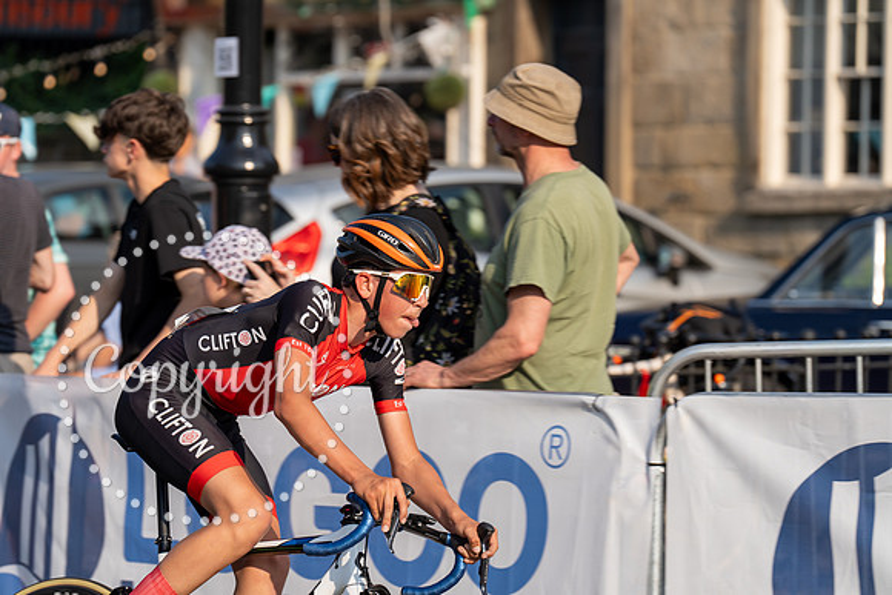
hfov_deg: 11.1
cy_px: 298
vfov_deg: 7.4
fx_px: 4585
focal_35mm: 185
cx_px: 446
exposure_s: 1/1000
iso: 160
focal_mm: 185
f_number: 4.5
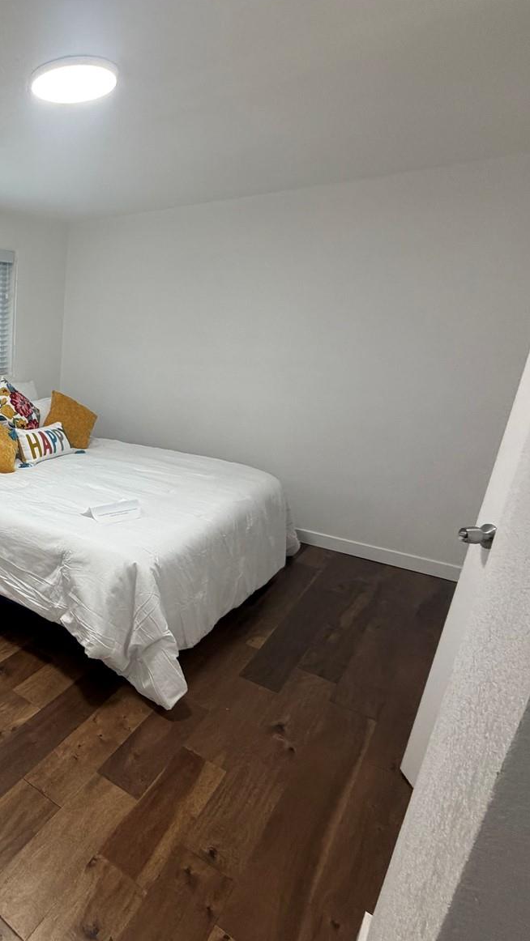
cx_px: -53
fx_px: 524
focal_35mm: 21
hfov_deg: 42.3
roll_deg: +0.0
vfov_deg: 83.8
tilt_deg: -18.0
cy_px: 481
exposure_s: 1/120
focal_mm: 2.22
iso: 250
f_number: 2.2
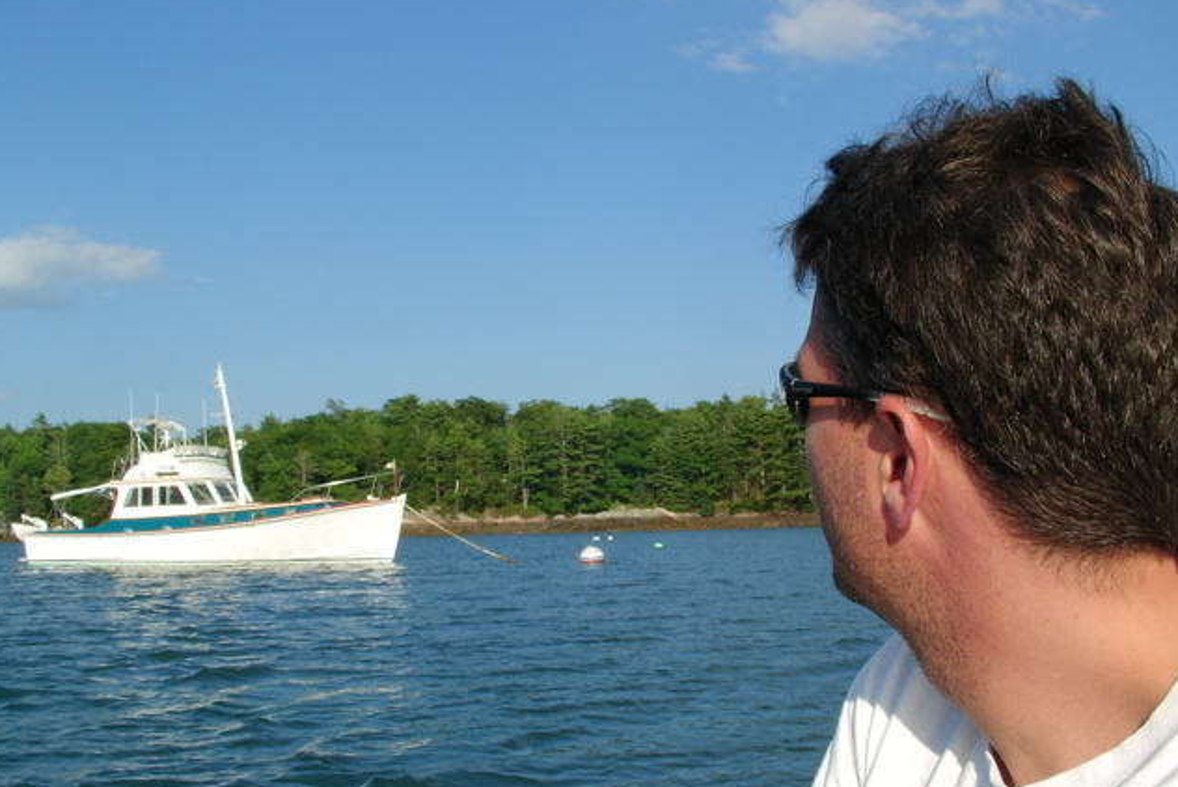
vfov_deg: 33.4
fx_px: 1309
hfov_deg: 48.4
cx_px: 587
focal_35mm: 40
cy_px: 410
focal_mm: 5.8
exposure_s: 1/337
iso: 50
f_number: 6.7
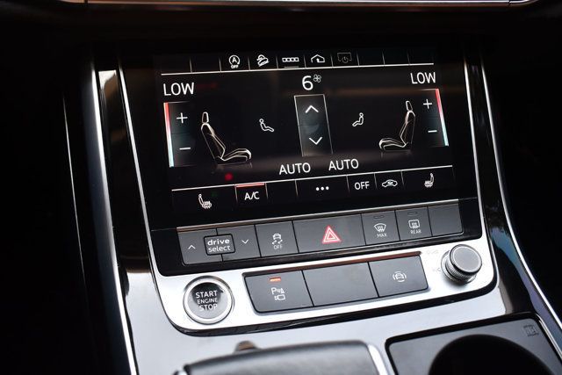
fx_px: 562
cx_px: 281
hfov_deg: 53.1
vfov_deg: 36.9
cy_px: 188
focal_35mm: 36
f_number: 4
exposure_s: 1/160
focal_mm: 24
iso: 800
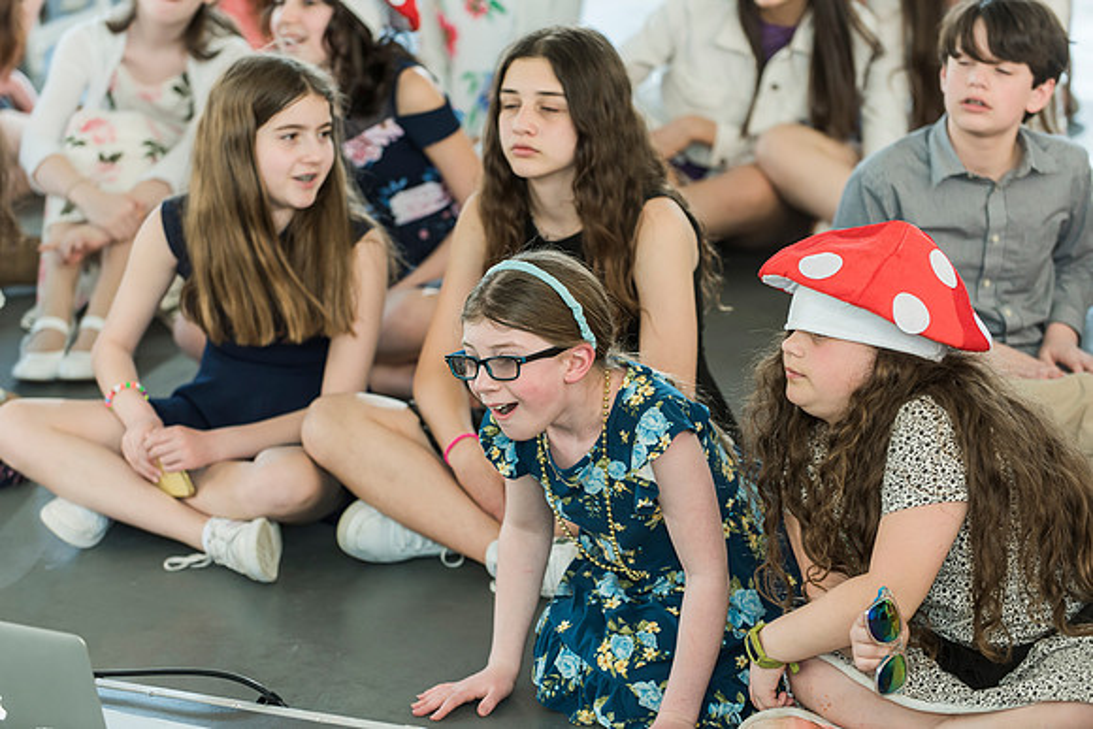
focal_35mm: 130
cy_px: 364
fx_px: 3948
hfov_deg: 15.8
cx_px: 546
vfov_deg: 10.6
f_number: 4
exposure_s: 1/160
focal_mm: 130
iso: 640
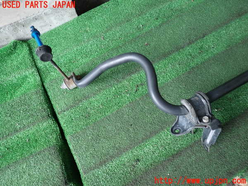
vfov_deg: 54.9
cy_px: 93
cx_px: 124
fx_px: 179
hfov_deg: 69.4
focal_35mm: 25
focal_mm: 4.5
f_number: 2
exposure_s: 1/80
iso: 100
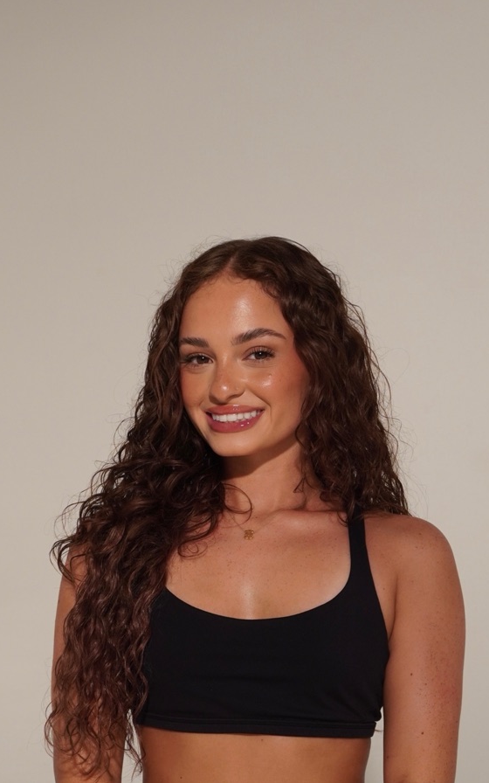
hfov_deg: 28.9
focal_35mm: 45
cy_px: 392
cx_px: 251
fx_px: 949
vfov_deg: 44.8
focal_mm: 29
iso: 200
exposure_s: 1/50
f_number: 5.6
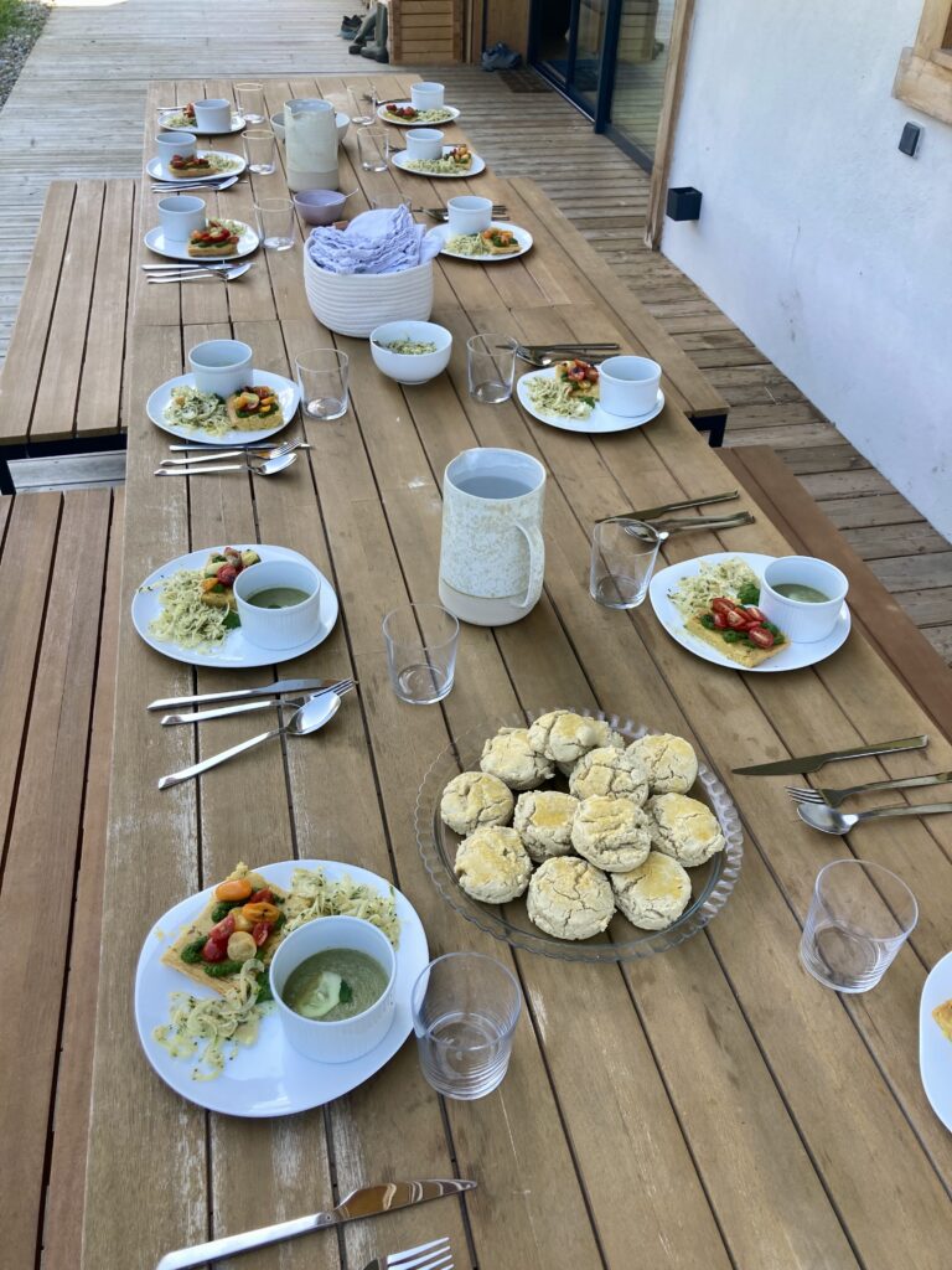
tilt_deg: -38.6
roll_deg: -1.6
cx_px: 476
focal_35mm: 28
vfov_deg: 63.4
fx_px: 1027
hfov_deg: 49.7
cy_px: 635
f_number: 1.8
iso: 20
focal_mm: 3.99
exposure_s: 1/312
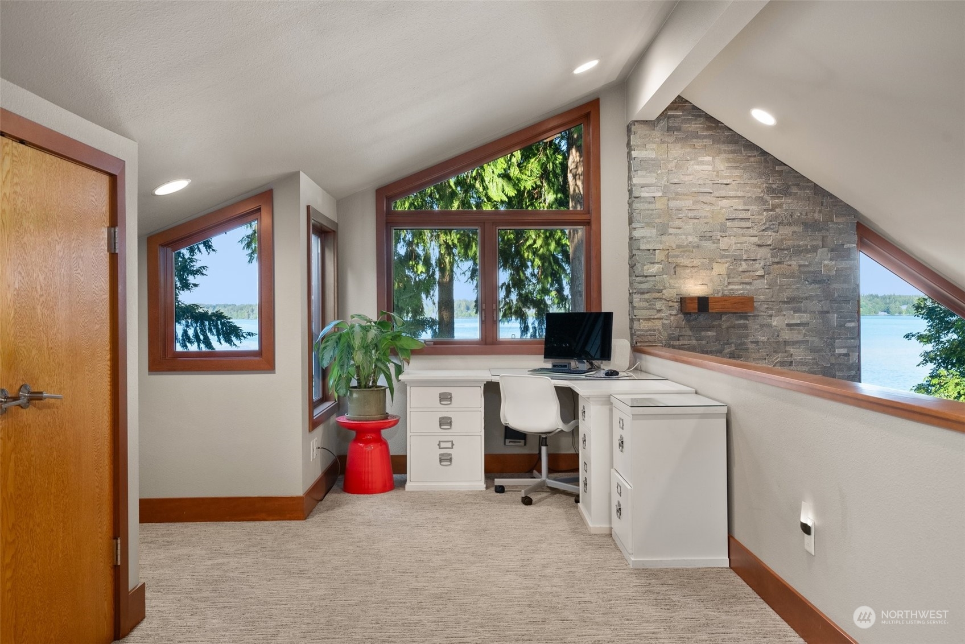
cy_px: 322
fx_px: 778
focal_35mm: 29
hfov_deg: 63.6
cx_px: 482
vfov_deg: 45.0
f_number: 8
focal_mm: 29
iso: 500
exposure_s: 1/5
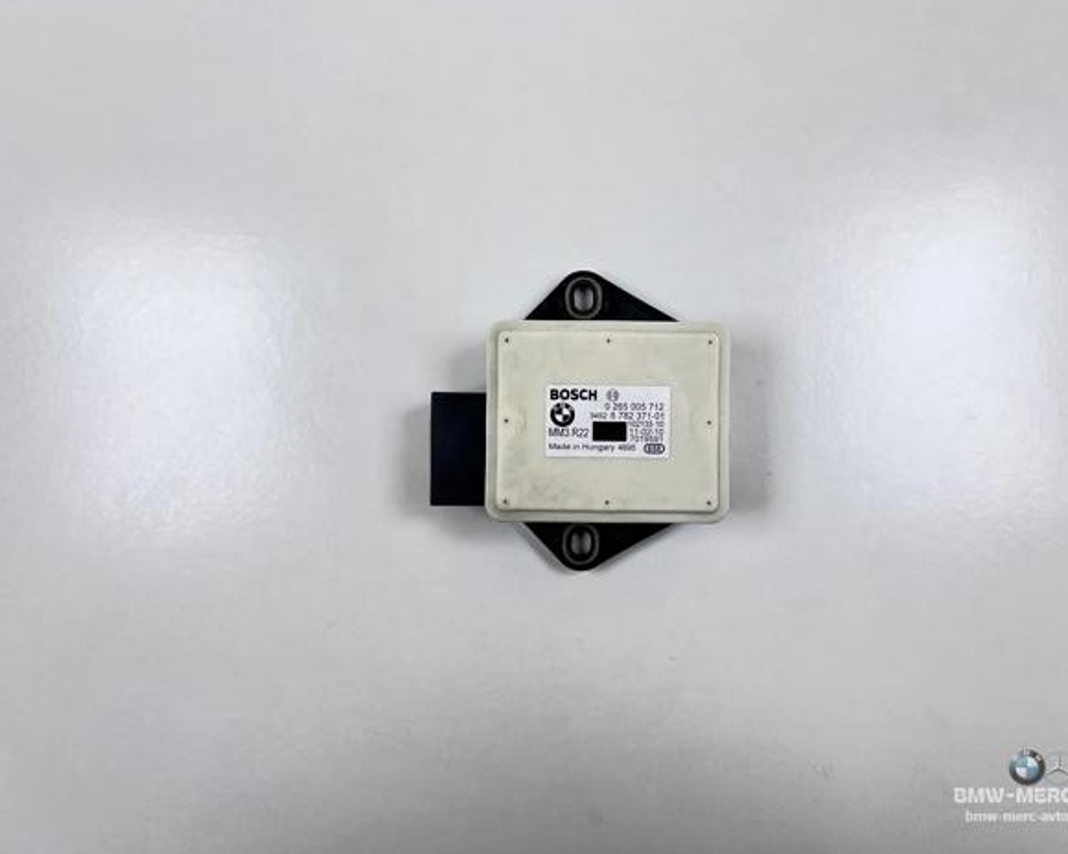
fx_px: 885
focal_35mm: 28
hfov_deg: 62.1
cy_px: 420
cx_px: 587
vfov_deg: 51.5
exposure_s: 1/305
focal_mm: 5.7
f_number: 1.5
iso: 50
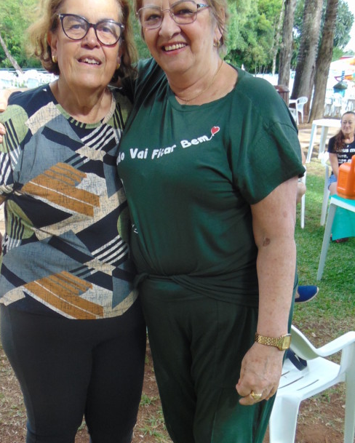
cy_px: 267
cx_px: 174
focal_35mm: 41
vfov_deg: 44.5
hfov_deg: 36.5
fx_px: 538
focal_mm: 4.5
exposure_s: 1/125
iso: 80
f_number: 3
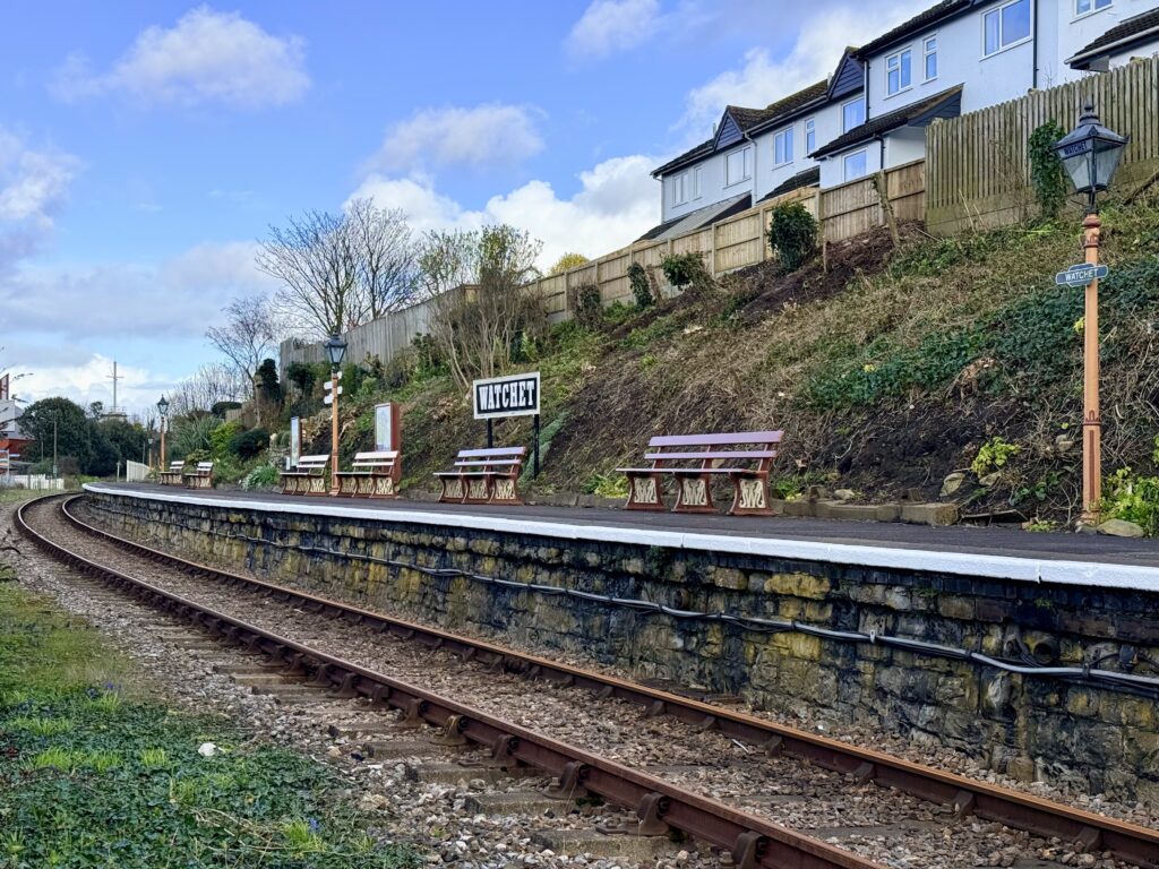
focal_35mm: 48
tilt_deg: +1.8
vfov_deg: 30.3
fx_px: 1607
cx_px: 580
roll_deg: -0.2
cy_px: 434
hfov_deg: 39.7
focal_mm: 6.76
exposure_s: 1/2762
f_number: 1.78
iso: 80
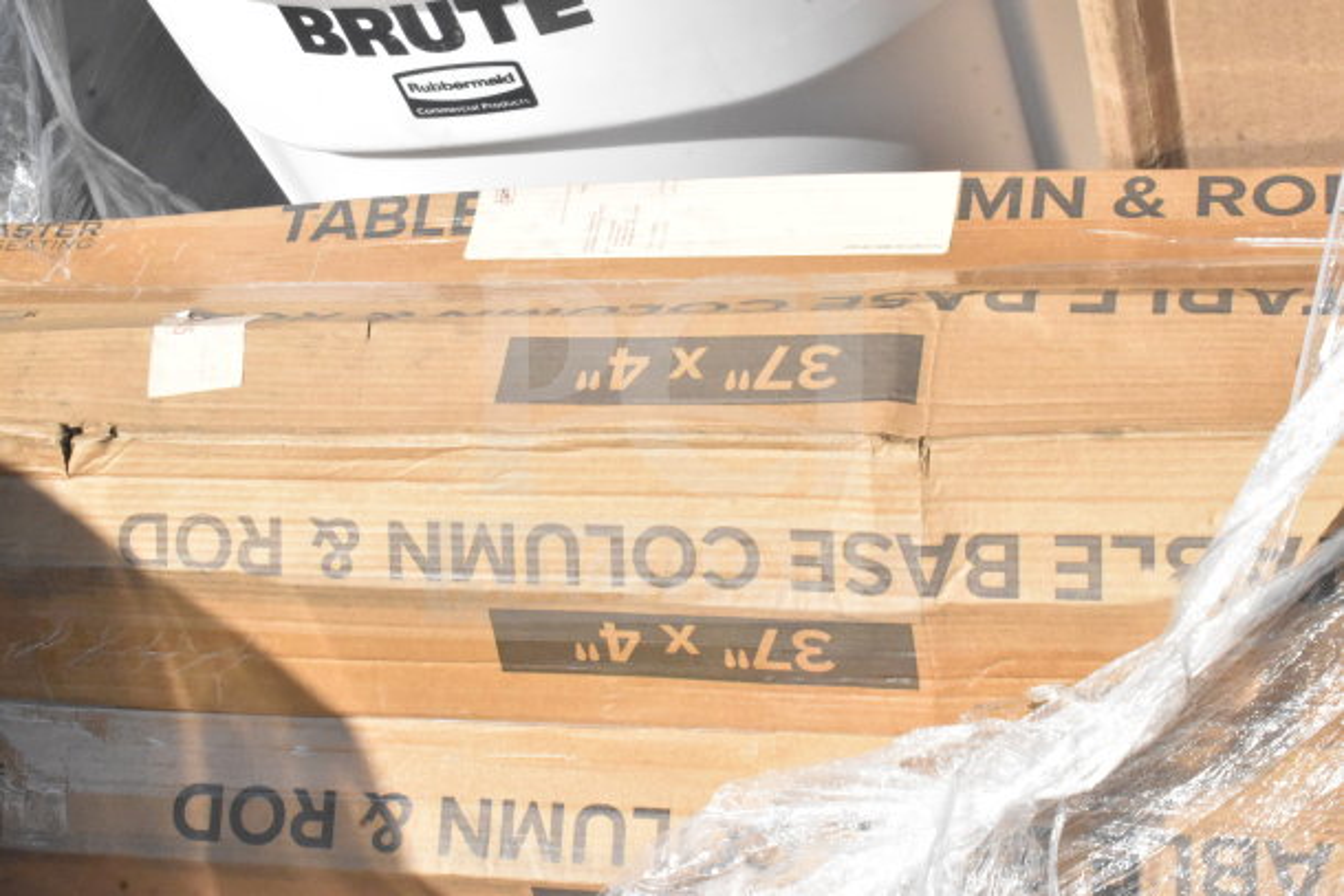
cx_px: 672
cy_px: 448
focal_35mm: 57
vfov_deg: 23.8
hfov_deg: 35.0
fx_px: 2128
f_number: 25
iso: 6400
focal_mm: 38
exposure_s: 1/1600
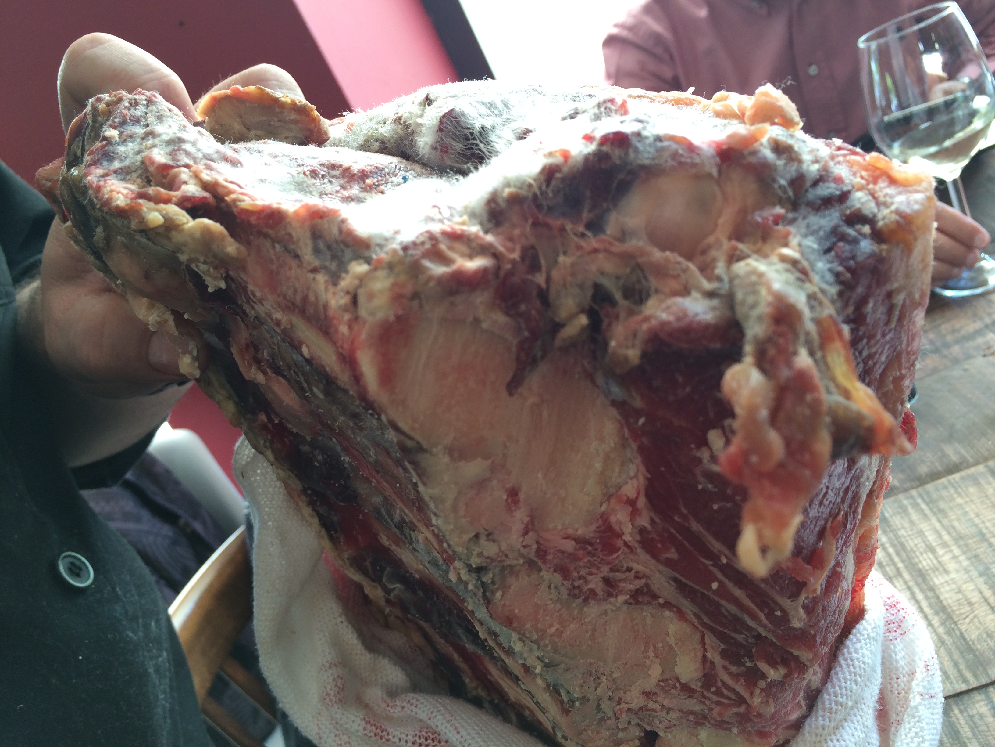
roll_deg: +28.9
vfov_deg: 48.2
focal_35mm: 29
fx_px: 834
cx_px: 498
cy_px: 374
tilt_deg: -21.5
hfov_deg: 61.7
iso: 40
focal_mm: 4.15
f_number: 2.2
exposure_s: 1/30
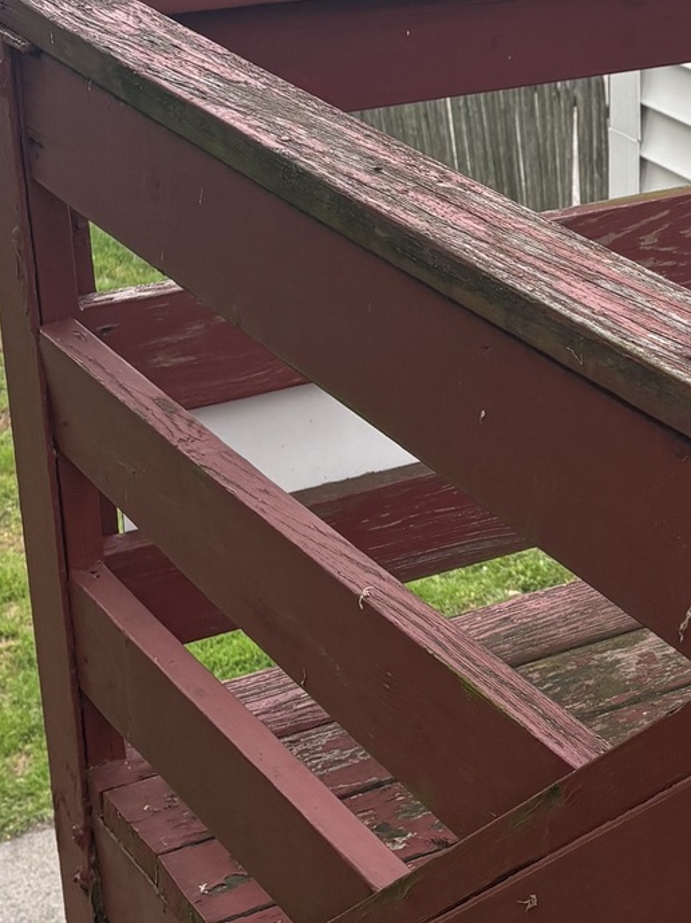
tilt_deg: -18.8
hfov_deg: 16.4
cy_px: 338
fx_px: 2318
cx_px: 790
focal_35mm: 87
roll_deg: -2.7
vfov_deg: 22.5
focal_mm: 5.96
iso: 50
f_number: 1.6
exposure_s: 1/315
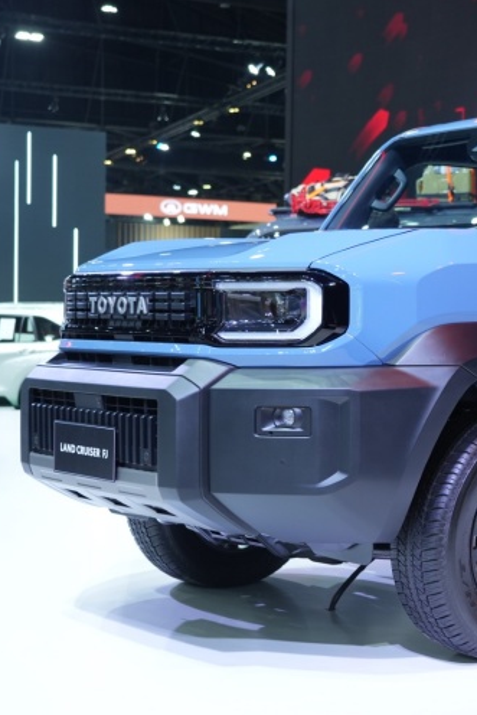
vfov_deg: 31.0
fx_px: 1291
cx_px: 519
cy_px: 356
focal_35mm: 65
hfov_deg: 20.0
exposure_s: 1/125
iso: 1000
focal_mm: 43
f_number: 4
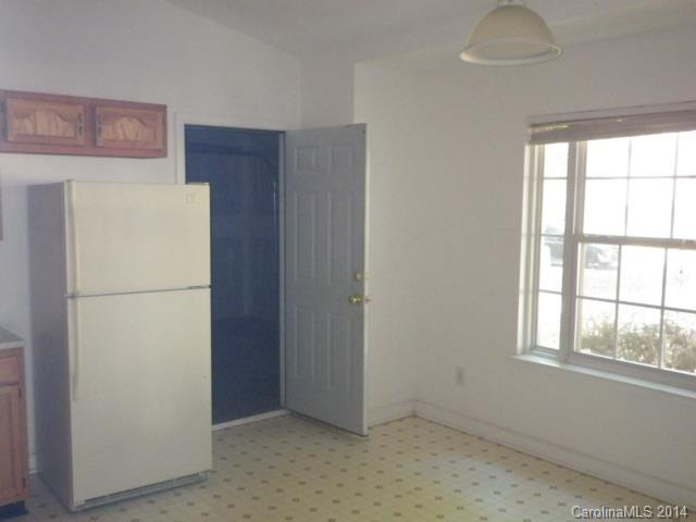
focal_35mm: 34
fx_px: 684
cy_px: 261
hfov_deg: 54.0
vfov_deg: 41.8
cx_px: 348
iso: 1600
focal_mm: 6.1
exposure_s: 1/50
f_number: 3.8
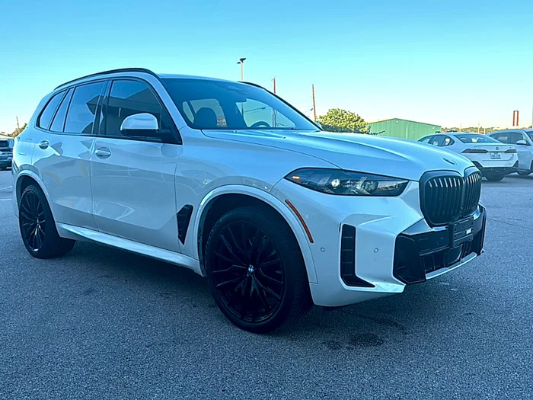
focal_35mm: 25
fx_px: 385
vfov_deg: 54.9
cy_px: 200
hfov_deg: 69.4
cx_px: 266
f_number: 1.78
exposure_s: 1/1192
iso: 80
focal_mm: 6.76
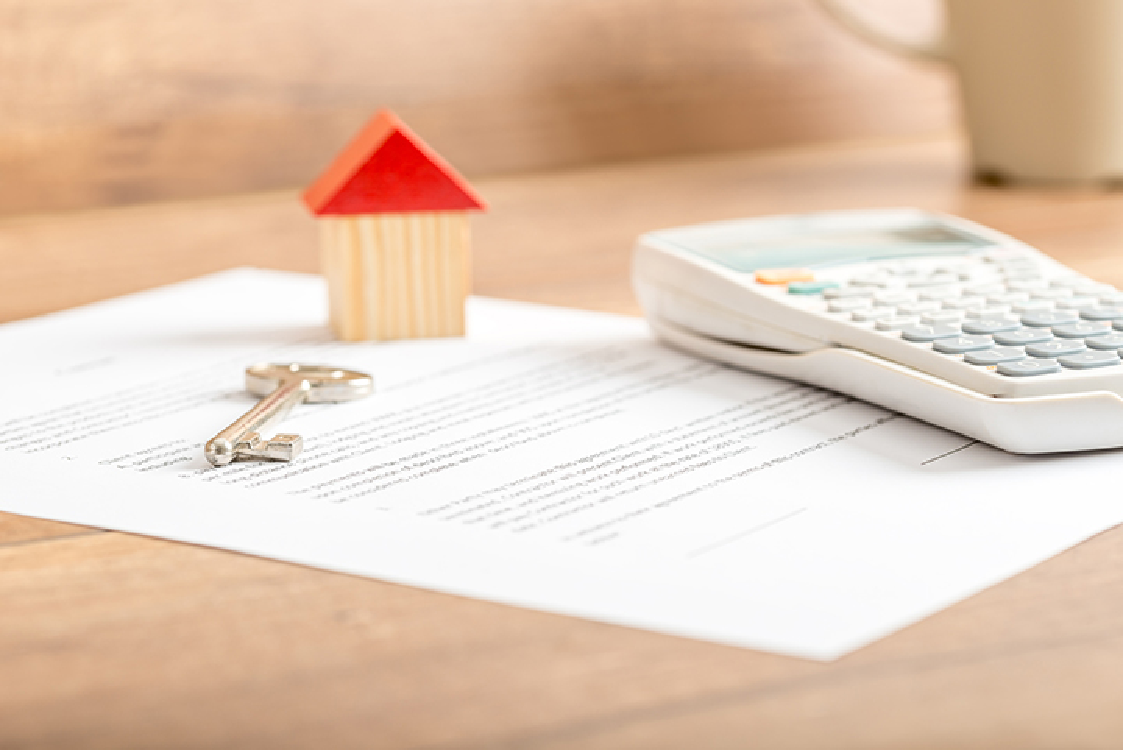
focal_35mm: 105
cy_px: 375
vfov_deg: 13.1
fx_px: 3277
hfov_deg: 19.4
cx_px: 562
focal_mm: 105
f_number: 7.1
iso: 100
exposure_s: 1/200
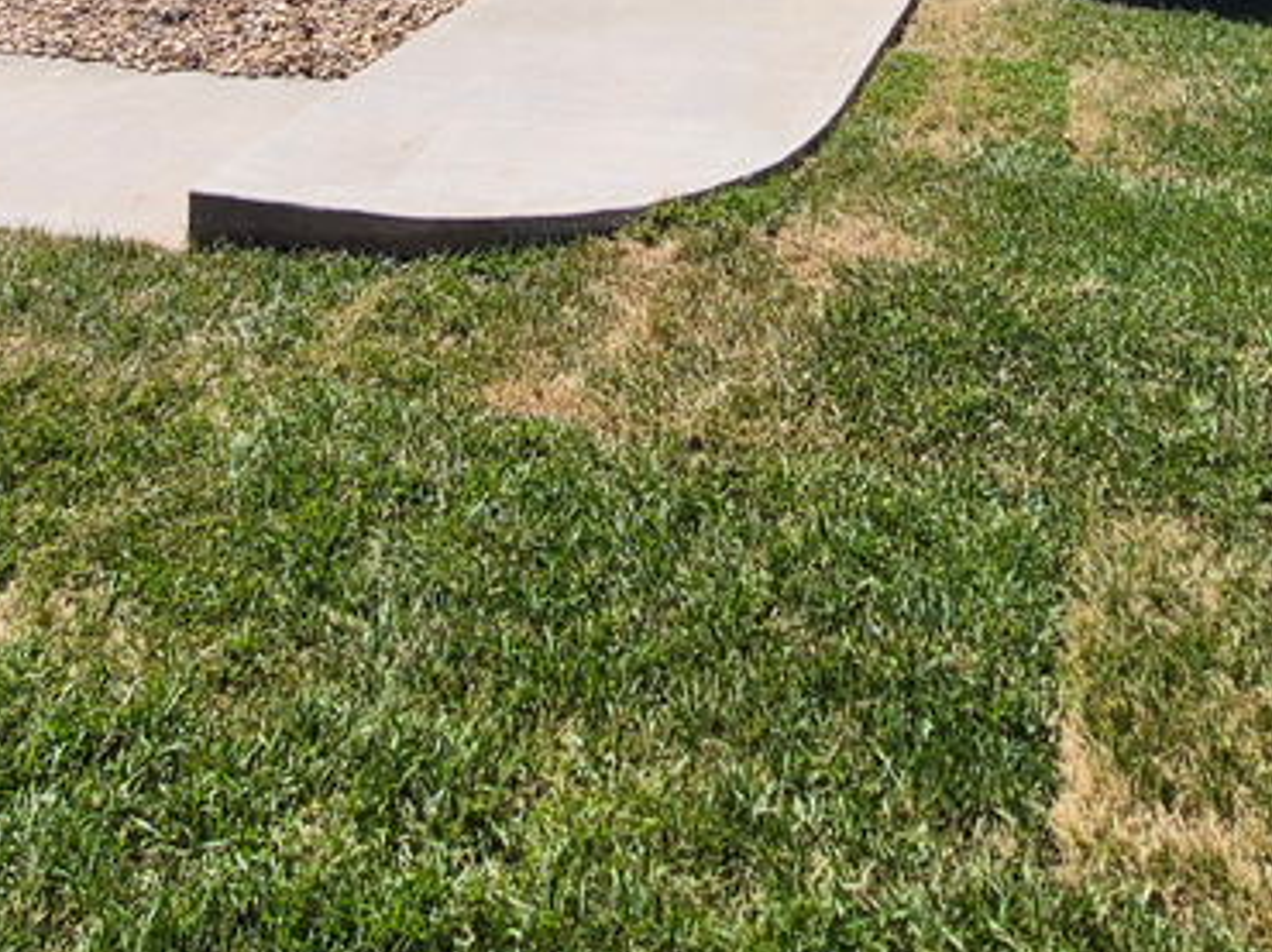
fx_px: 1322
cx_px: 670
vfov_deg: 32.0
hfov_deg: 51.4
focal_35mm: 36
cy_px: -227
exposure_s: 1/1676
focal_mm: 1.74
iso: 40
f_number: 2.2
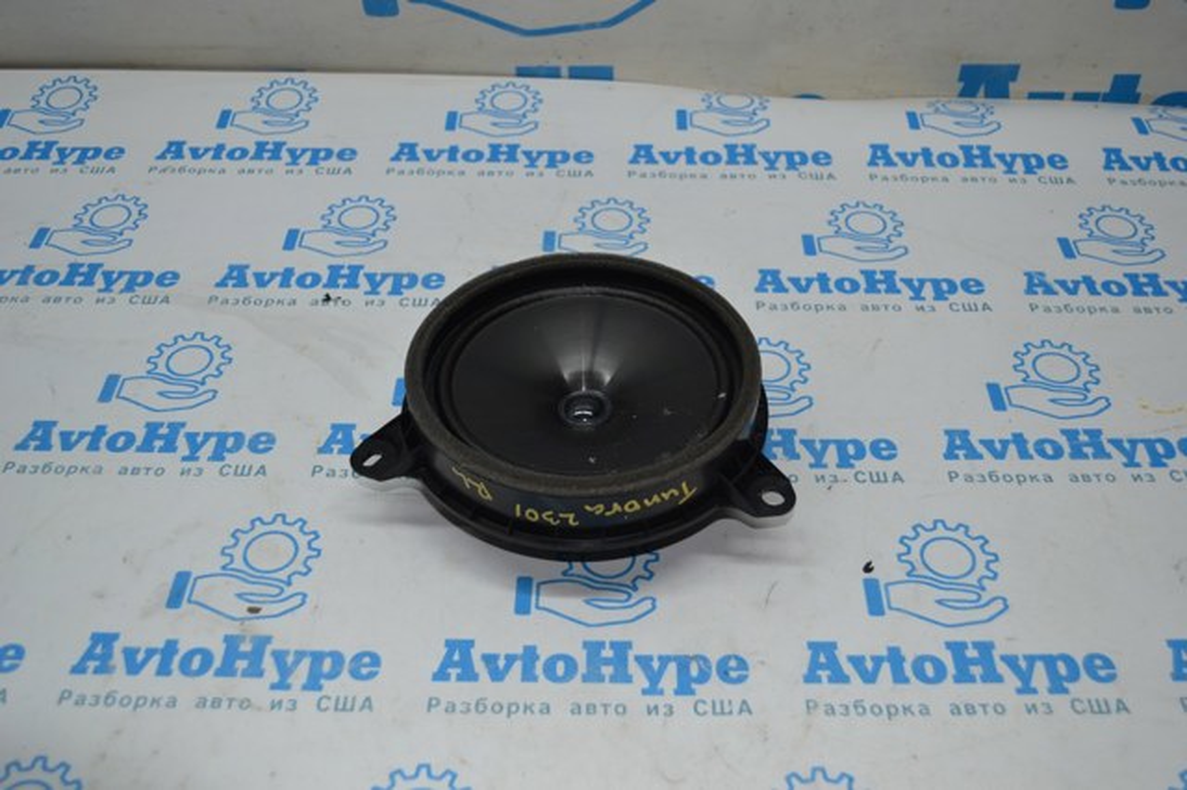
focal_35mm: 36
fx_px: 1186
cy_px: 395
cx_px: 594
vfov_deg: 36.8
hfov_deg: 53.2
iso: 200
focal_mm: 24
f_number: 4
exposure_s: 1/125
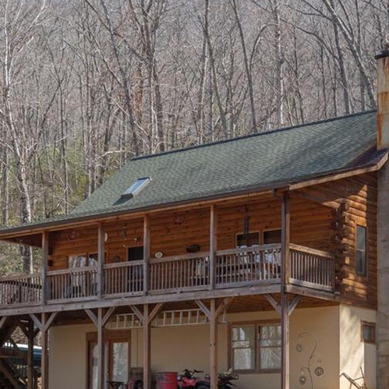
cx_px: 197
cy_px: 264
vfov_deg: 28.0
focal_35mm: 61
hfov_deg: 28.2
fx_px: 776
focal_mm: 35
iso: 100
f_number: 7.1
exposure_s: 1/160
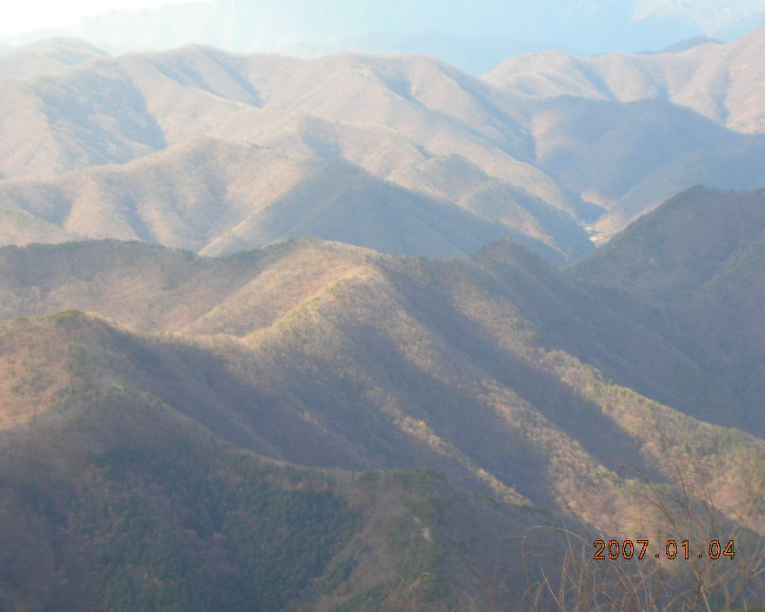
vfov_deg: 14.0
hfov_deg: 17.5
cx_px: 390
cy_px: 307
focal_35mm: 110
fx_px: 2491
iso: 50
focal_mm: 17.4
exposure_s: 1/64
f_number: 5.4
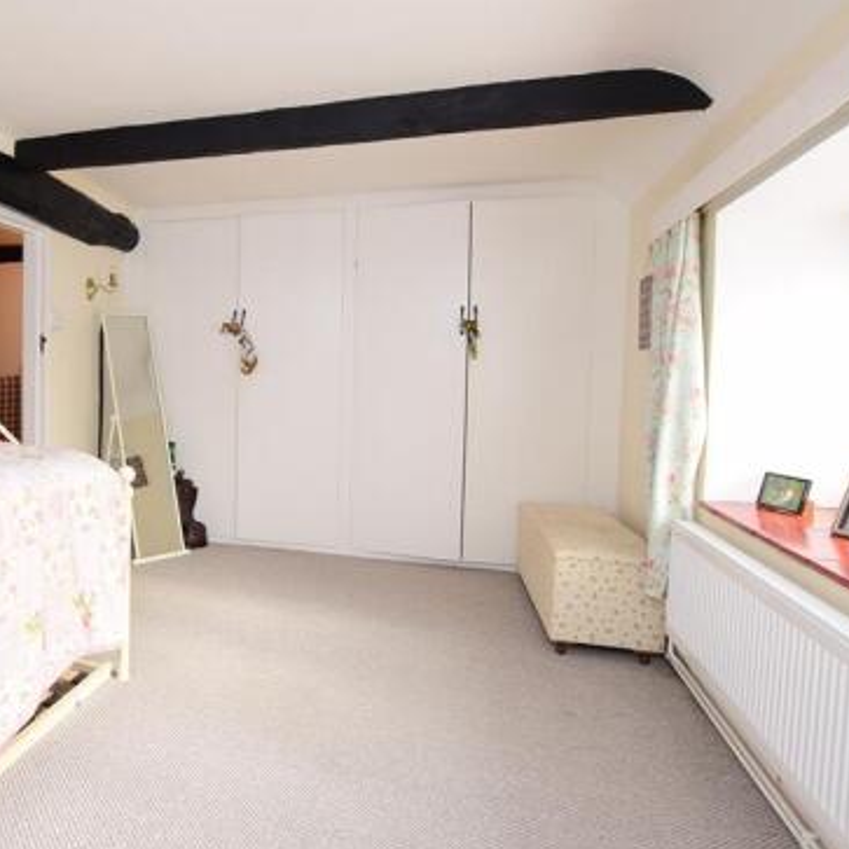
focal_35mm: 23
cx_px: 222
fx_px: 638
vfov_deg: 67.2
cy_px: 394
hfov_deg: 63.7
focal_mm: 10
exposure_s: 1/25
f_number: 8
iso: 400
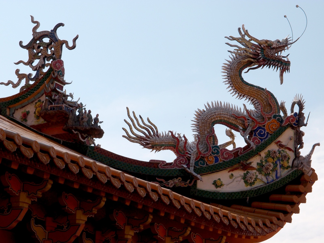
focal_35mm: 112
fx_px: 1048
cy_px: 122
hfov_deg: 17.6
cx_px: 162
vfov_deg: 13.2
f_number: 5.6
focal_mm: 24
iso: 100
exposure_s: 1/1000
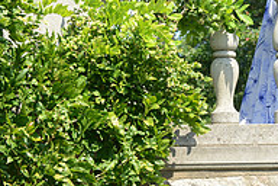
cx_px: 416
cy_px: -91
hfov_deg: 6.6
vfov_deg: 4.4
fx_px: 2378
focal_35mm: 308
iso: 400
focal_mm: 102
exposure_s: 1/250
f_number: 11
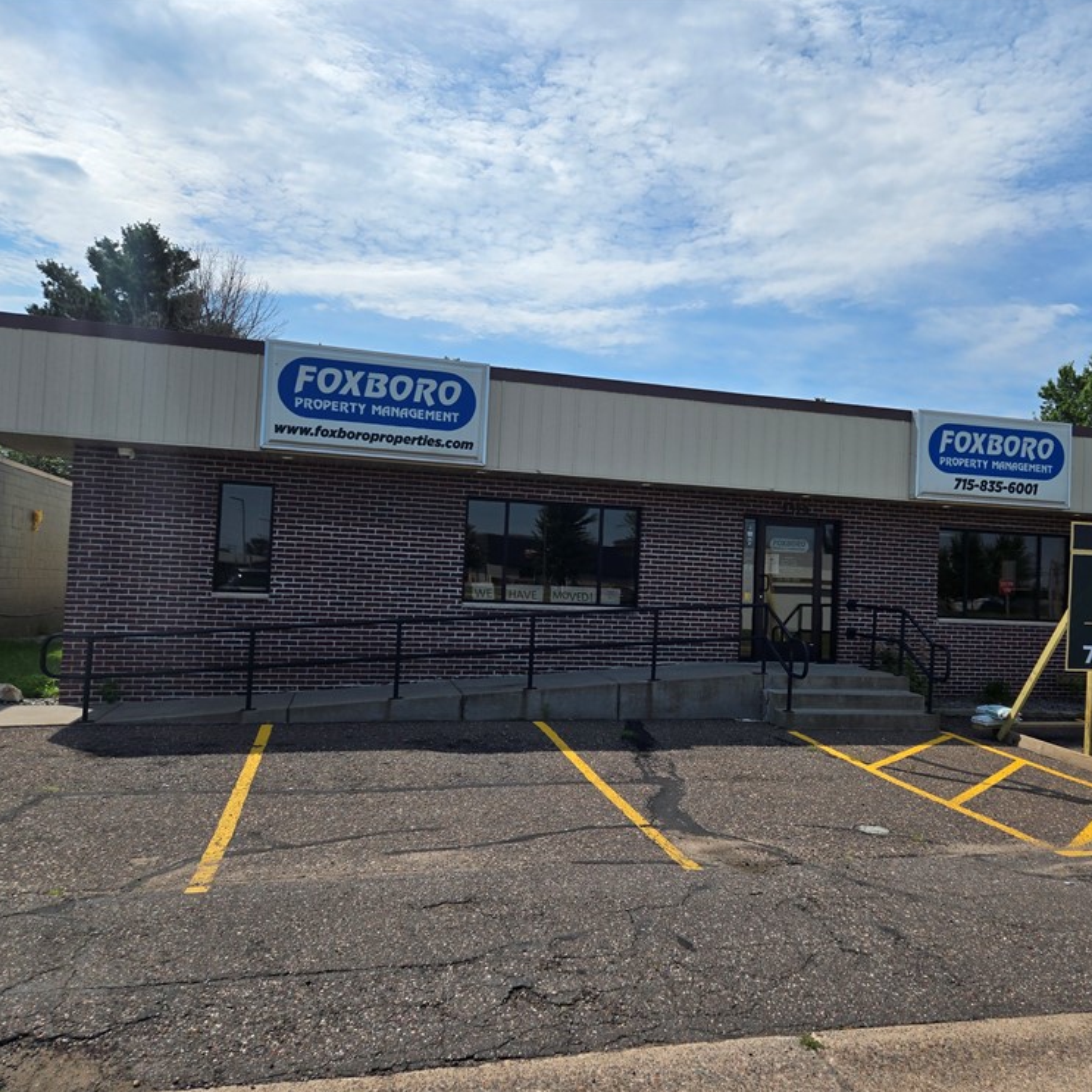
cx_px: 670
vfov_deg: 57.3
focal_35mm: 28
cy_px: 557
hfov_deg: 56.7
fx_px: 999
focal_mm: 5.4
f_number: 1.8
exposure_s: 1/2921
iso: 32
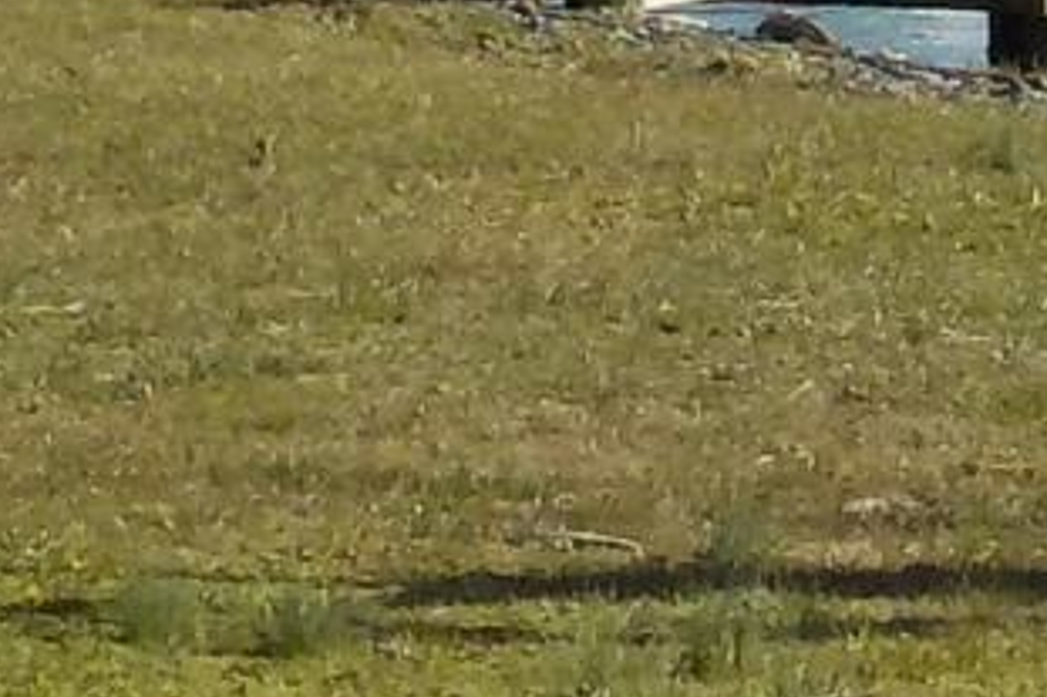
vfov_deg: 3.4
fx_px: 11539
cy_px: -956
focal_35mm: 397
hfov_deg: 5.2
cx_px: 1542
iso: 125
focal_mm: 7.9
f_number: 4.7
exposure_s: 1/800
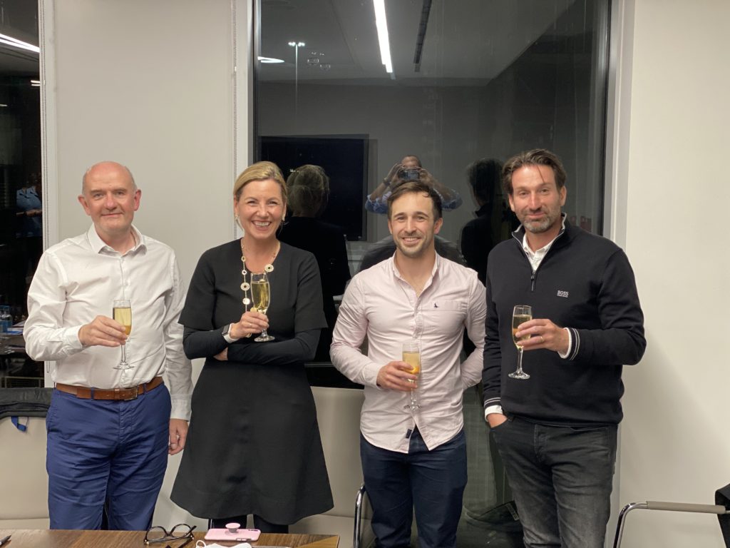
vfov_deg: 28.0
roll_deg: -1.0
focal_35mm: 52
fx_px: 1097
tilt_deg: -5.1
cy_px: 274
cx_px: 365
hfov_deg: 36.8
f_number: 2
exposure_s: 1/50
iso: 160
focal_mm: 6
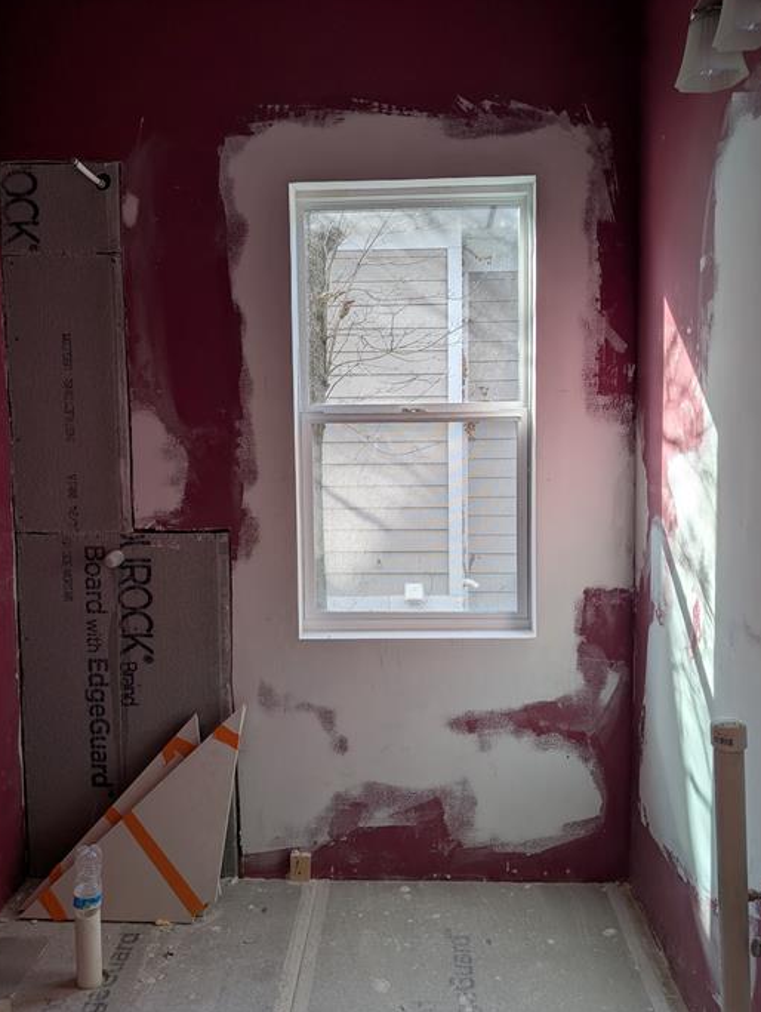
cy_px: 483
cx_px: 382
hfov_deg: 51.5
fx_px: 790
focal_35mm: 27
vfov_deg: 65.2
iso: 20
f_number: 1.68
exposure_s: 1/125
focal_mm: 6.9
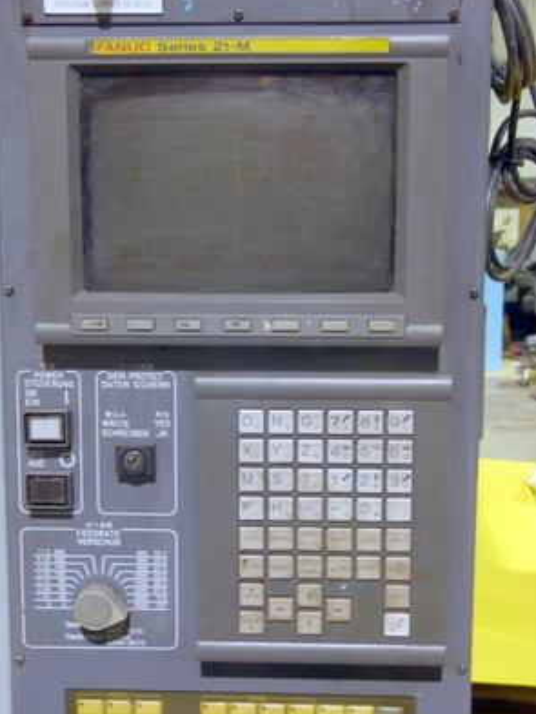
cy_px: 356
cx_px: 269
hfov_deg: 26.6
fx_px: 1135
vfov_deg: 34.9
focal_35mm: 55
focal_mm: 9.7
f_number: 3.2
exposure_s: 1/4
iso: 100
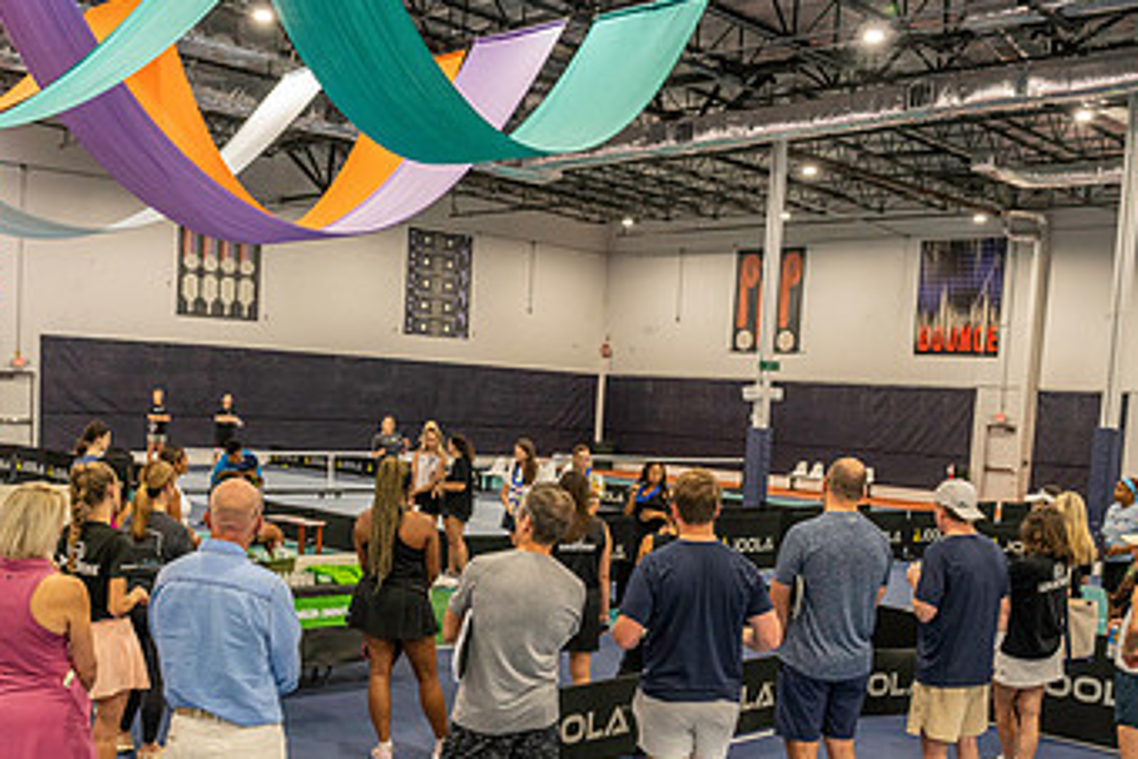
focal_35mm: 41
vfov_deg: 32.1
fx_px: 1297
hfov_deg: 47.2
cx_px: 472
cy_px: 560
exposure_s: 1/200
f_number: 4.5
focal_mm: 24
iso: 2500
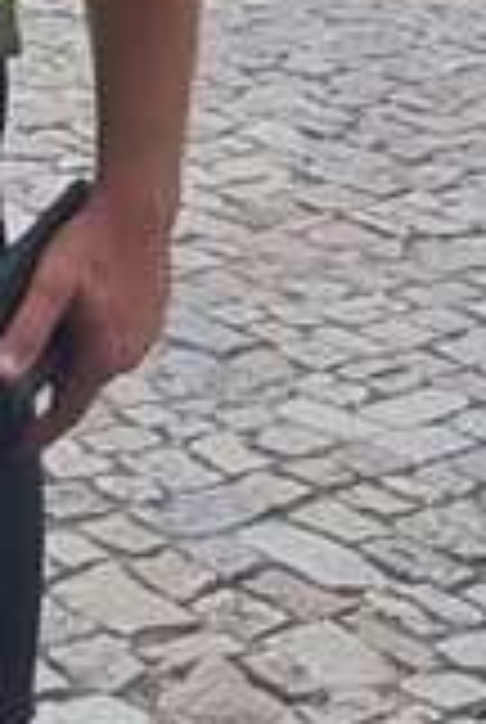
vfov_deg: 13.6
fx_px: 2702
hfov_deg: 9.9
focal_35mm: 134
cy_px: -603
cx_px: -288
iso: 50
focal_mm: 2.2
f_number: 2.2
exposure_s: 1/1184
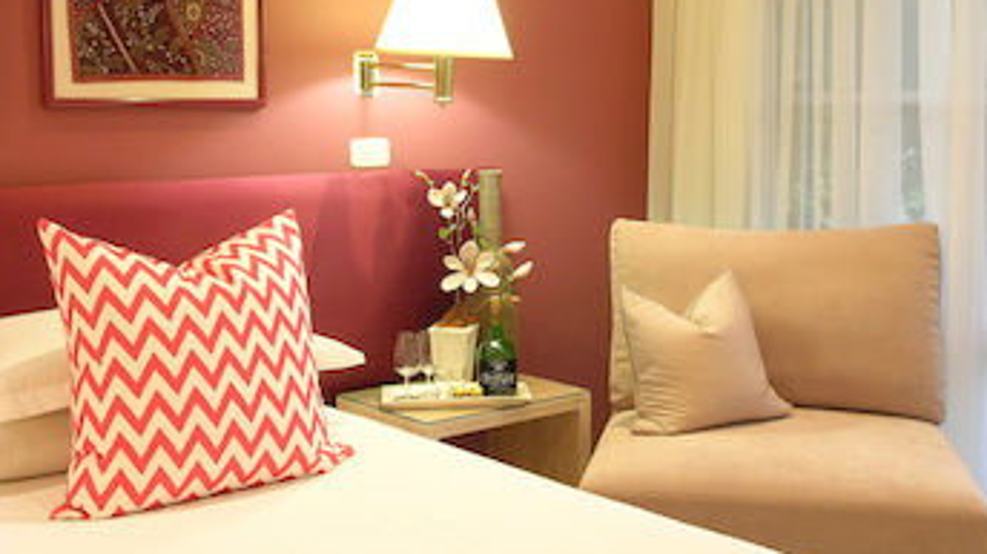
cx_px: 499
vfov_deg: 23.4
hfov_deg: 40.6
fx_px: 1334
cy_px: 201
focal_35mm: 51
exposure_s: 8
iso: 50
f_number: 7.4
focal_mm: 9.5
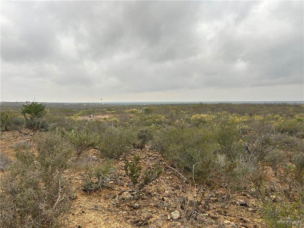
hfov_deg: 67.3
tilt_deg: -3.4
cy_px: 114
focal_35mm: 26
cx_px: 152
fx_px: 228
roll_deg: +0.2
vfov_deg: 53.1
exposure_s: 1/480
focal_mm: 5.7
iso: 50
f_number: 1.5
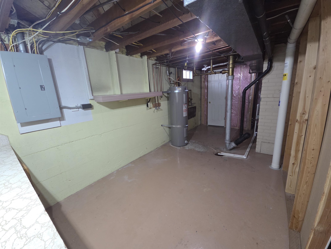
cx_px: 166
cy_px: 124
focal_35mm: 13
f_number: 2.2
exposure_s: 1/60
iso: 200
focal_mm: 2.2
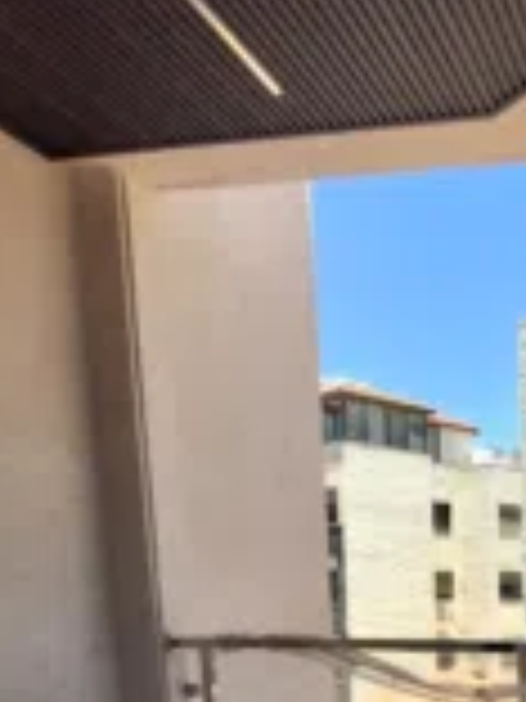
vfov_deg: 39.0
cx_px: 562
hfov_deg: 31.6
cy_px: 742
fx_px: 831
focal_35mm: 41
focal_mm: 1.64
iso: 40
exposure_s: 1/792
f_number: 2.2
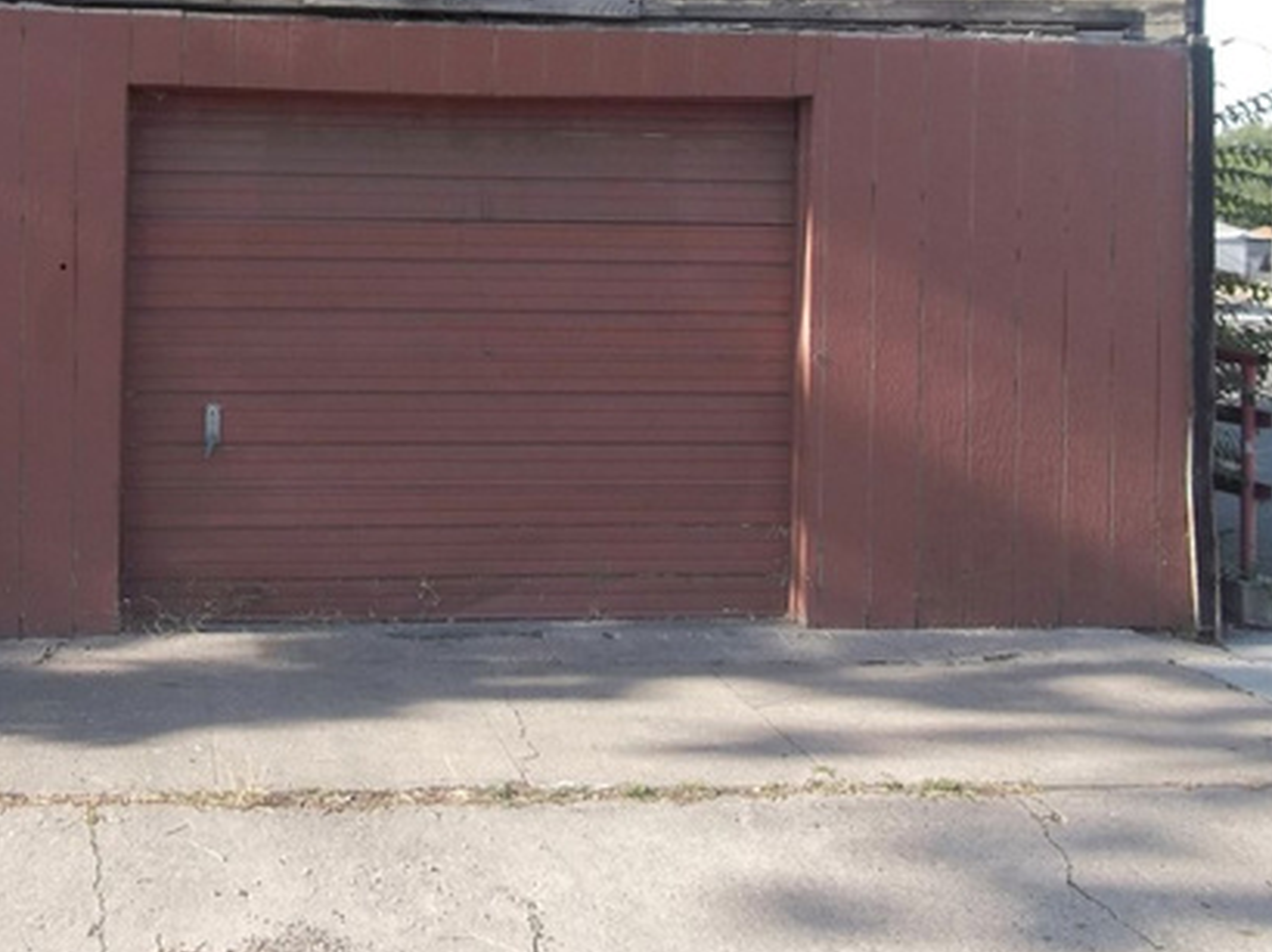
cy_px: 245
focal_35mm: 50
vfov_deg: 28.7
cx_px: 341
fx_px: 1836
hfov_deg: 37.4
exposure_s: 1/400
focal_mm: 5.7
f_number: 2.9
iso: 80
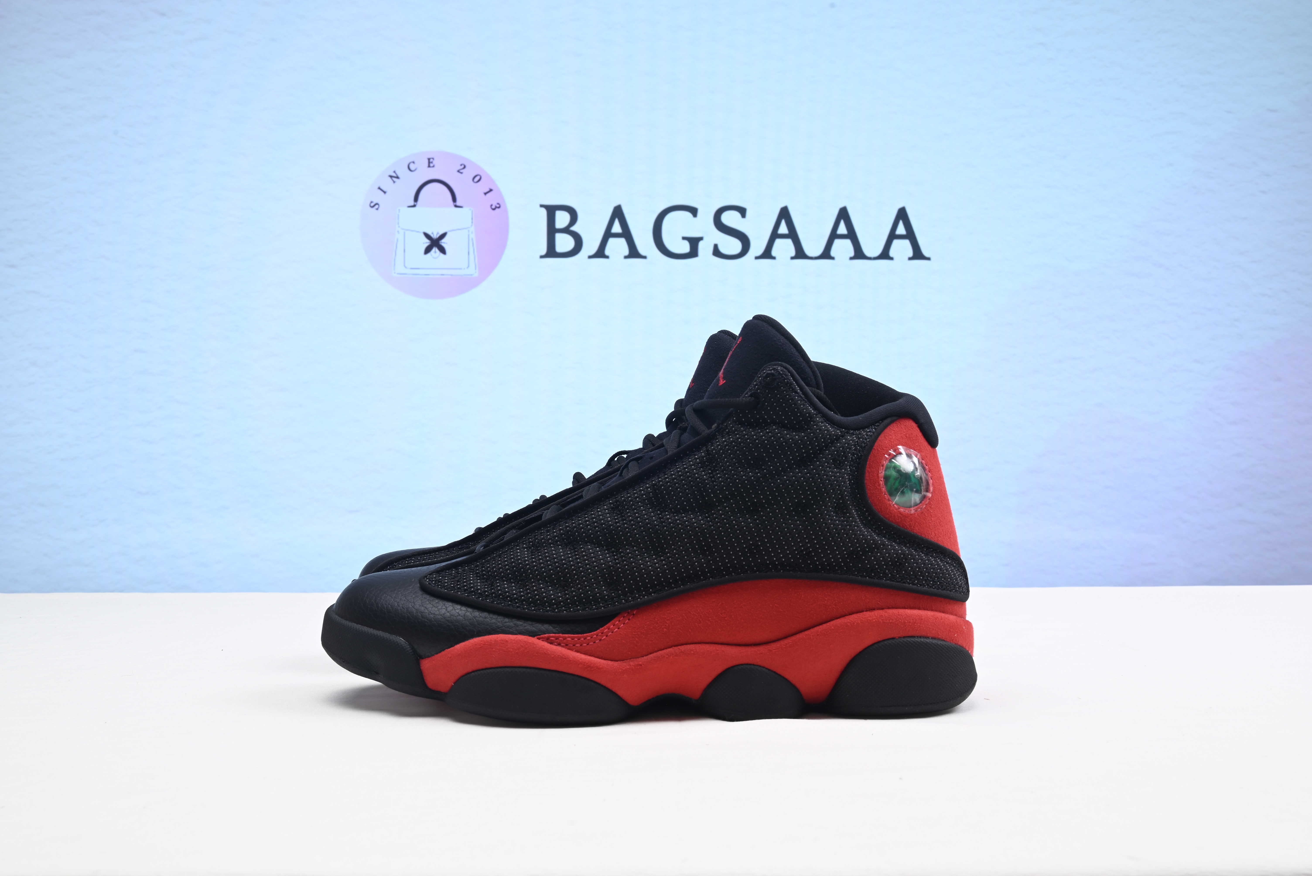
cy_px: 438
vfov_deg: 36.0
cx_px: 656
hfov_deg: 51.9
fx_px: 1349
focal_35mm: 37
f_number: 16
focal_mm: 37
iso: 100
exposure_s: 1/2
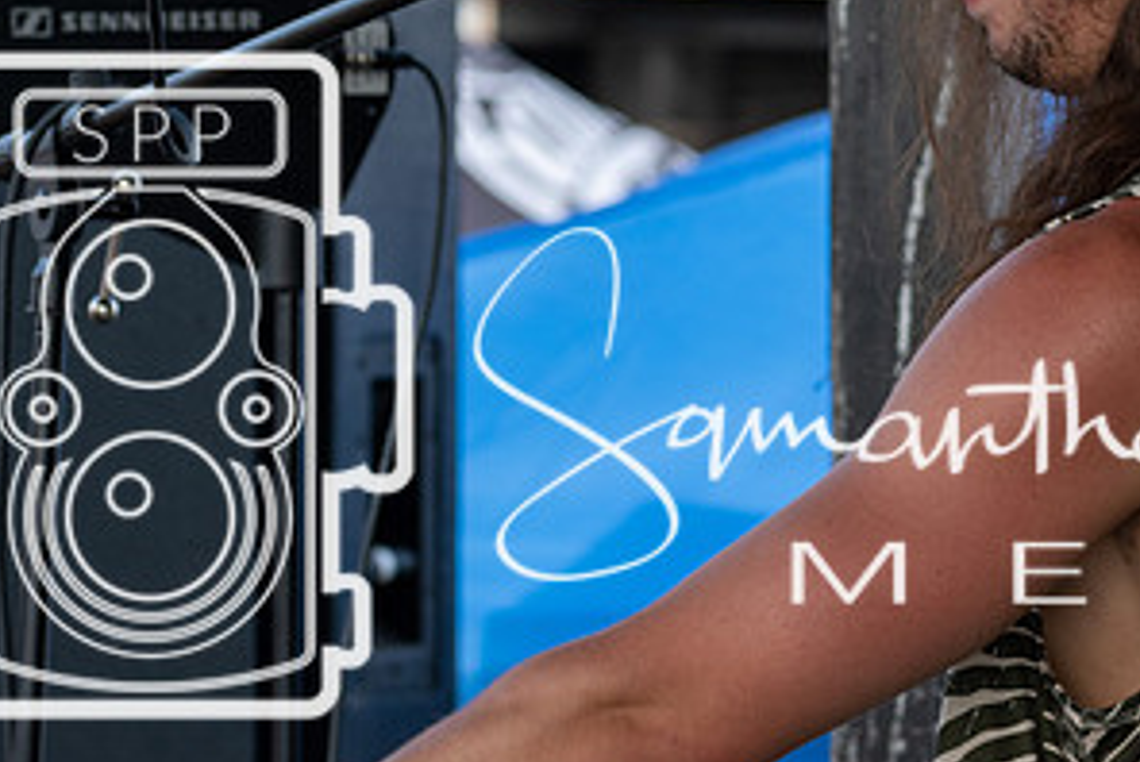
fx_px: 9129
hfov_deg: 7.1
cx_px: 963
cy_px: 79
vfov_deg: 4.8
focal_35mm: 288
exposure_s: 1/640
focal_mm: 98
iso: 200
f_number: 6.3
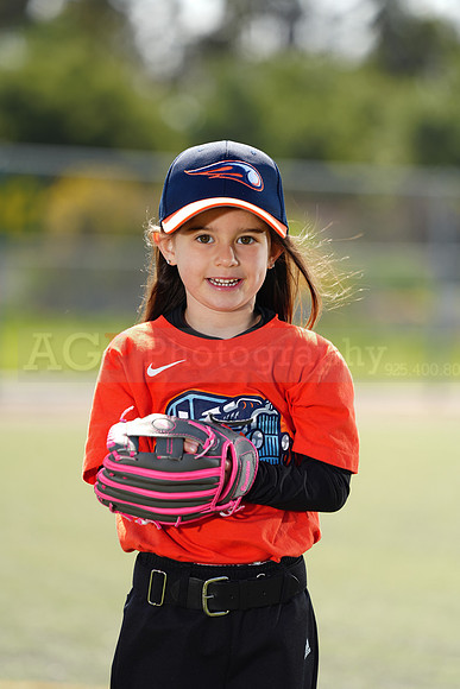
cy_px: 344
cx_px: 230
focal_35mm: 200
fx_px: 3831
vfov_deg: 10.3
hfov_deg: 6.9
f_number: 4
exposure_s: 1/250
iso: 50
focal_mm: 200
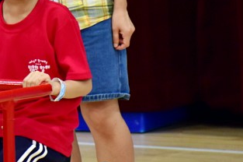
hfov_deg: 2.4
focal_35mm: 864
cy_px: -14
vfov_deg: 1.6
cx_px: -12
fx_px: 5826
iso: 800
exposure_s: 1/50
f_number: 6.3
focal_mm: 200
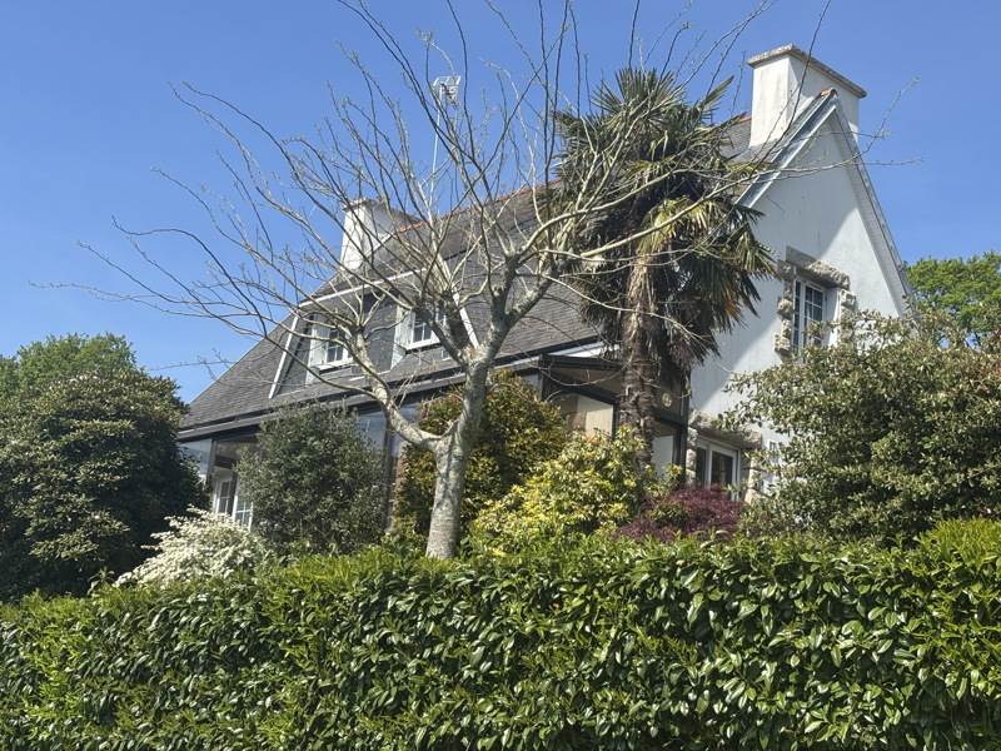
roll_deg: -5.5
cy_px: 376
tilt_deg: +15.5
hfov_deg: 36.8
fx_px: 1504
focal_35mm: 52
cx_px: 500
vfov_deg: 28.0
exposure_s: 1/1695
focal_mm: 5.96
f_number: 1.6
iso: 32
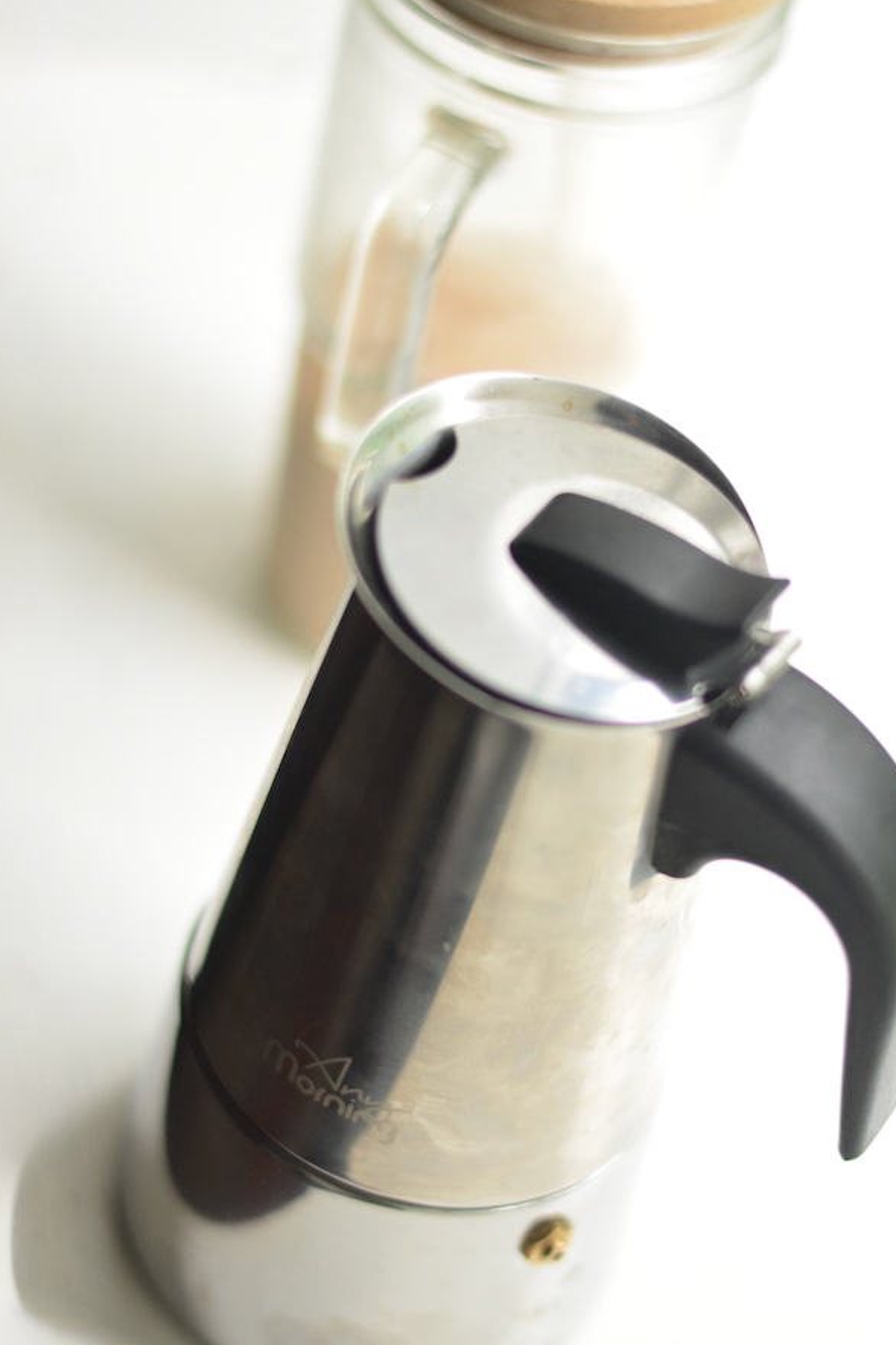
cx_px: 467
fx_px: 3137
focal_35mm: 84
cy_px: 724
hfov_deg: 16.3
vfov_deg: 24.2
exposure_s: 1/200
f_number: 1.8
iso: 800
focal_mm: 50
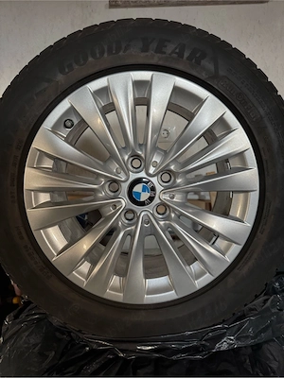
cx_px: 142
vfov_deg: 71.6
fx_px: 263
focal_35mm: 24
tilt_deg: -10.5
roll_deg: +0.9
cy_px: 189
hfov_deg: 56.8
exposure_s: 1/60
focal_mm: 6.76
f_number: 1.78
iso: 500
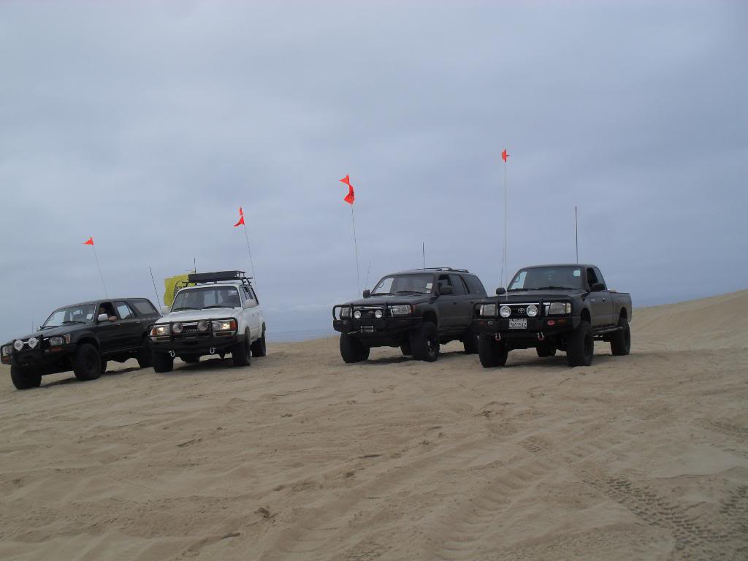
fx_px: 756
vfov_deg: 40.7
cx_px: 374
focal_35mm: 35
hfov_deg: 52.6
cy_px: 280
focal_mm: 6.3
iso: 100
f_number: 8.4
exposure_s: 1/500
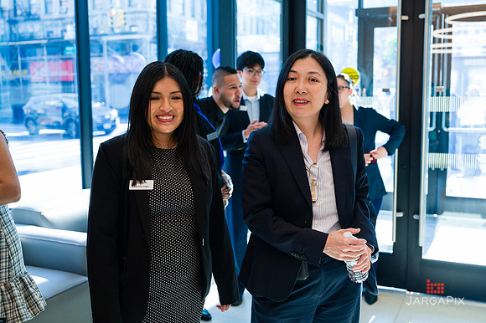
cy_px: 153
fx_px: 508
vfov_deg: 35.3
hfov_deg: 51.1
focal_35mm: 38
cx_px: 256
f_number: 3.2
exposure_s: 1/200
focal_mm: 34.5
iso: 400
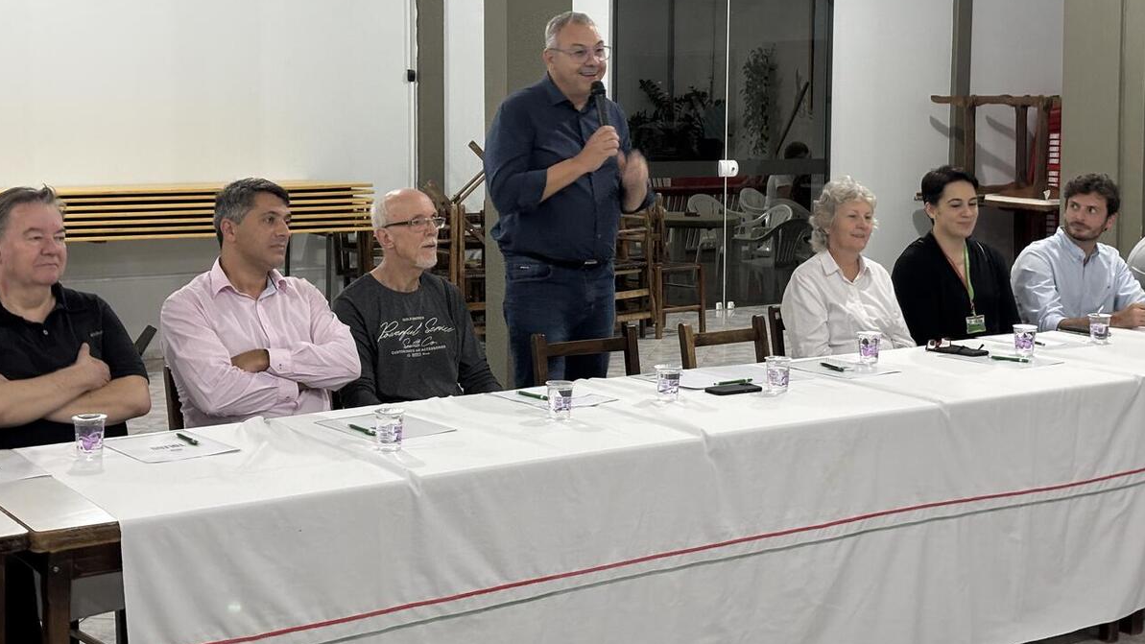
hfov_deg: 36.6
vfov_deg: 21.0
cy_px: 220
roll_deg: -0.2
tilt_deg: -4.8
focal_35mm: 57
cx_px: 570
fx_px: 1731
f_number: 1.6
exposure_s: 1/40
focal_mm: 5.96
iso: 250
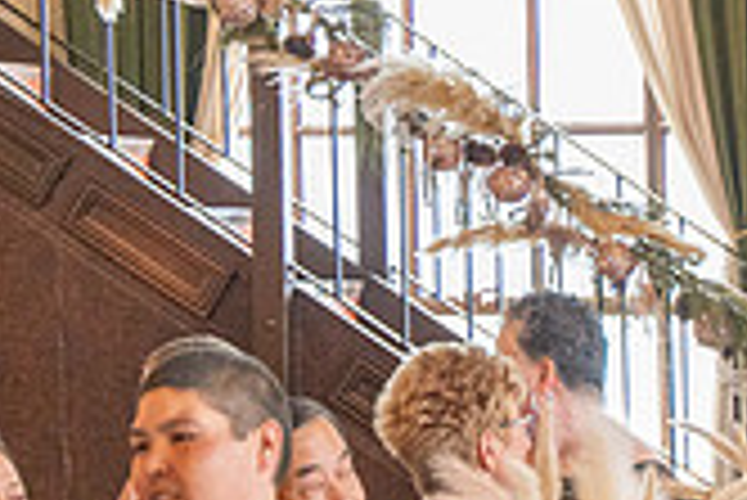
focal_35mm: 245
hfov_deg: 8.2
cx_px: 1228
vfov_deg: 5.6
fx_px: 5088
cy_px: 795
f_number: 2.8
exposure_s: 1/200
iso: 1600
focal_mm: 70
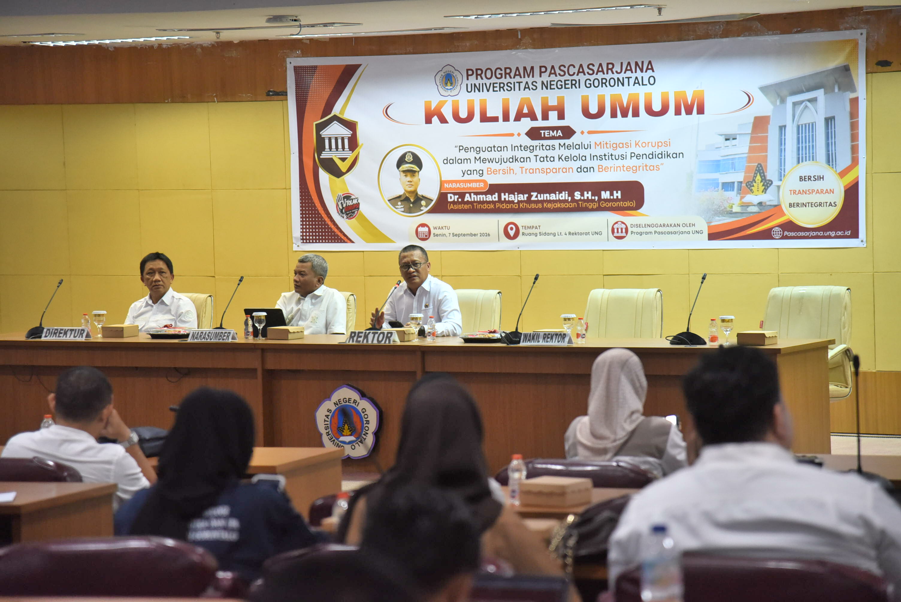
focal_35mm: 120
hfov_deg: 17.1
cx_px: 450
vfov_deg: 11.4
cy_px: 301
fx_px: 3004
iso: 2800
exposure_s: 1/200
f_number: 4
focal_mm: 120
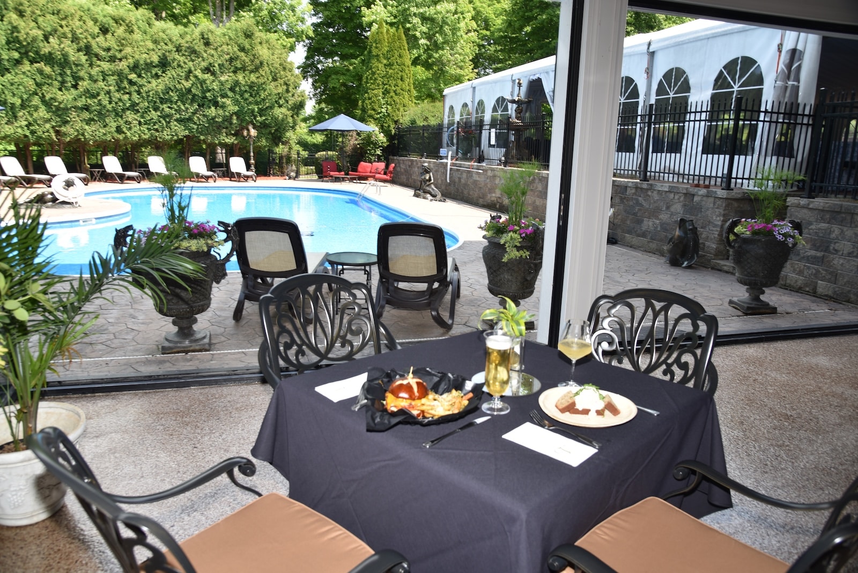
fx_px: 572
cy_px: 286
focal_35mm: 24
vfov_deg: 53.2
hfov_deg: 73.7
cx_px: 429
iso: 100
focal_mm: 24
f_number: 5.6
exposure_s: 1/125
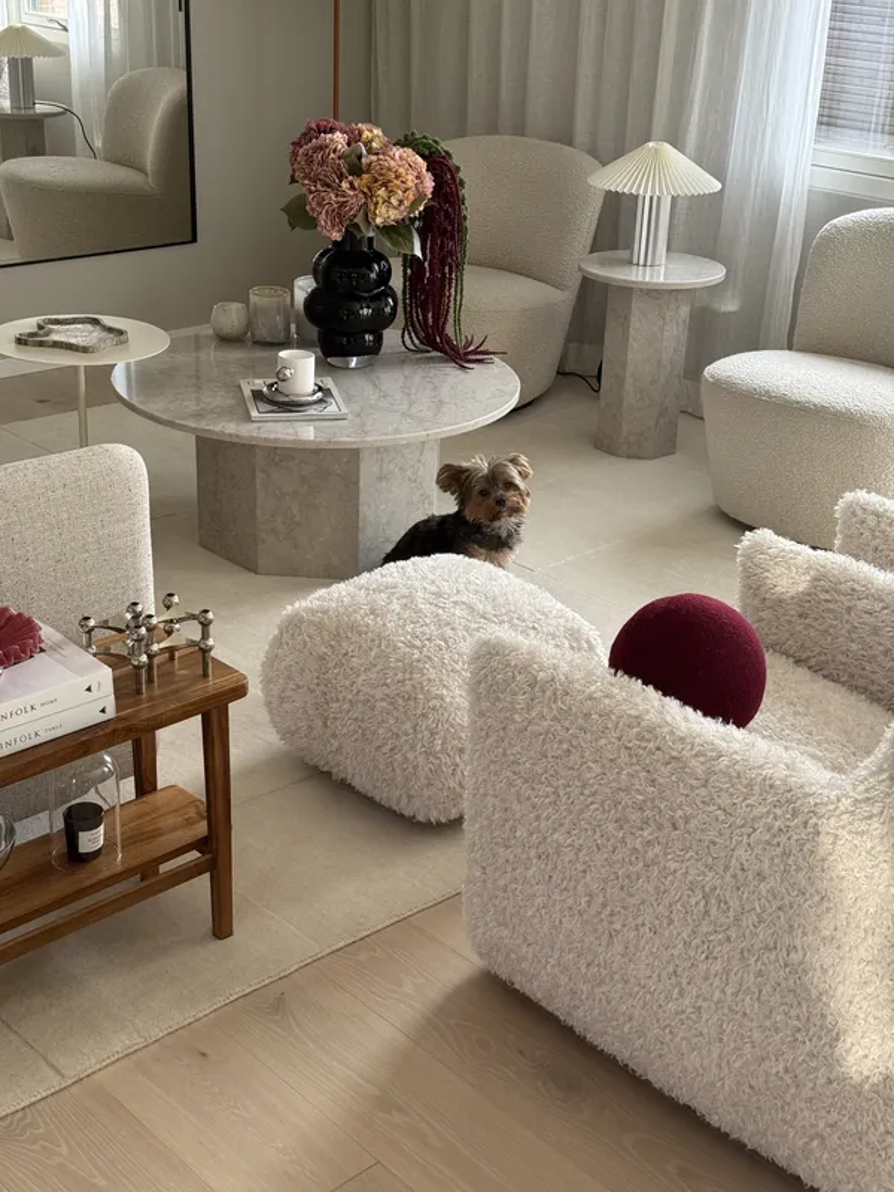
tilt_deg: -23.2
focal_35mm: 48
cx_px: 447
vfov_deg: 39.7
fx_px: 1653
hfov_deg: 30.3
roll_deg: -1.2
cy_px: 596
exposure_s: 1/121
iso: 80
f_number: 1.78
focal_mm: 6.76
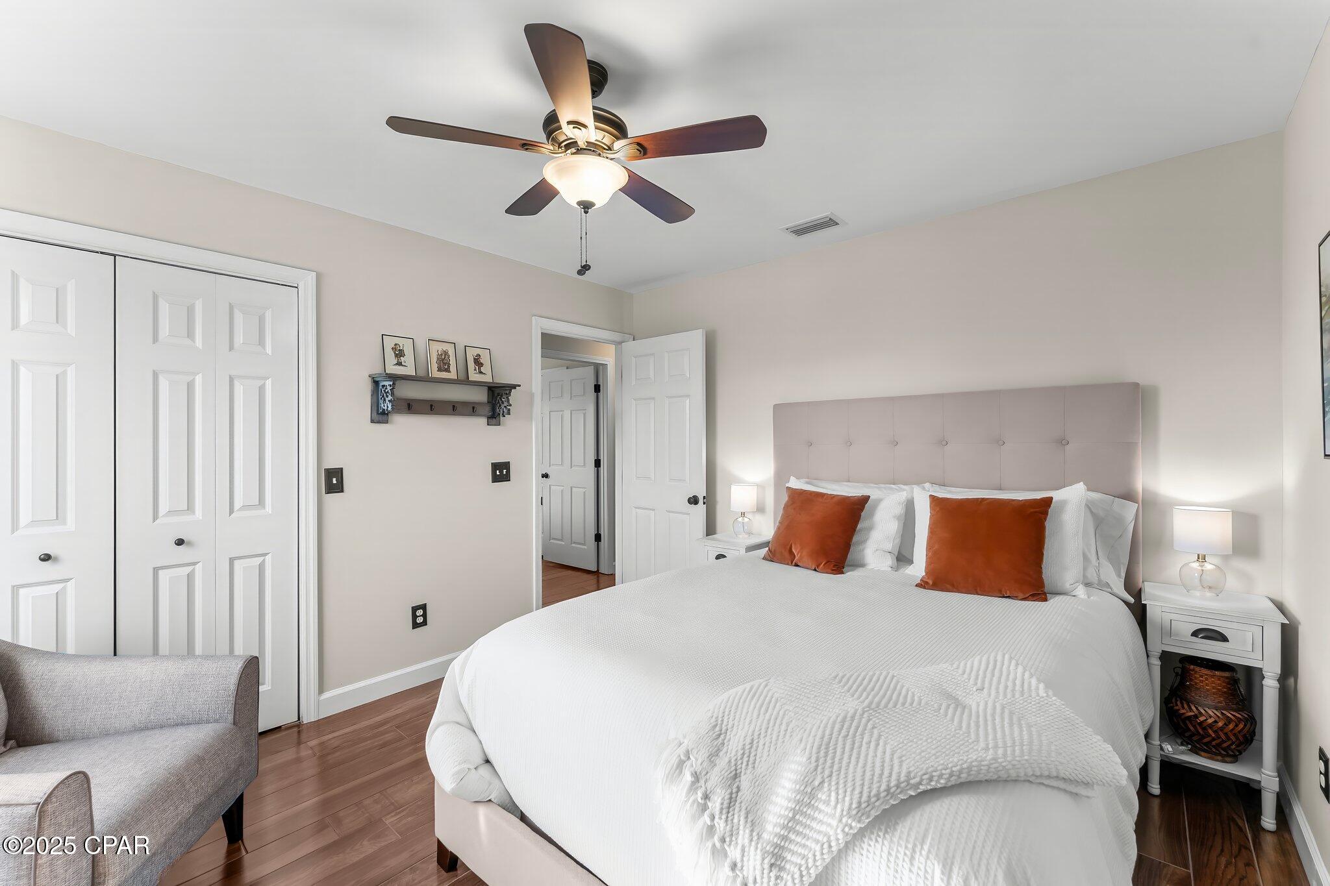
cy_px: 443
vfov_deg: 81.2
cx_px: 665
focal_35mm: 14
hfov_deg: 104.3
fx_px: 517
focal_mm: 14
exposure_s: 1/13
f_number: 8
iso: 400
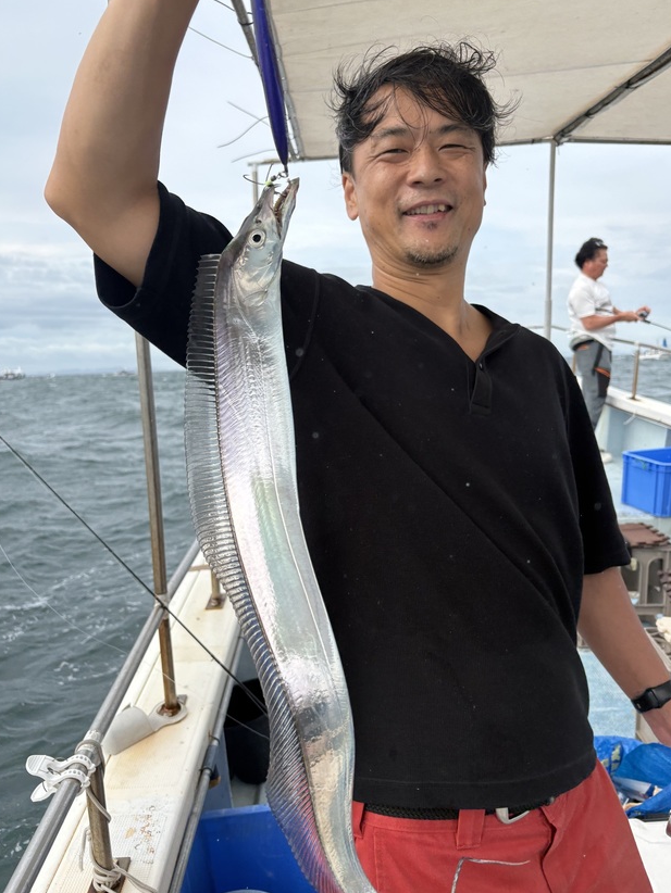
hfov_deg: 51.4
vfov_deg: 65.3
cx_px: 343
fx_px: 697
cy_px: 437
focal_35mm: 27
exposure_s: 1/873
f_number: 1.6
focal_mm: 5.96
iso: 50
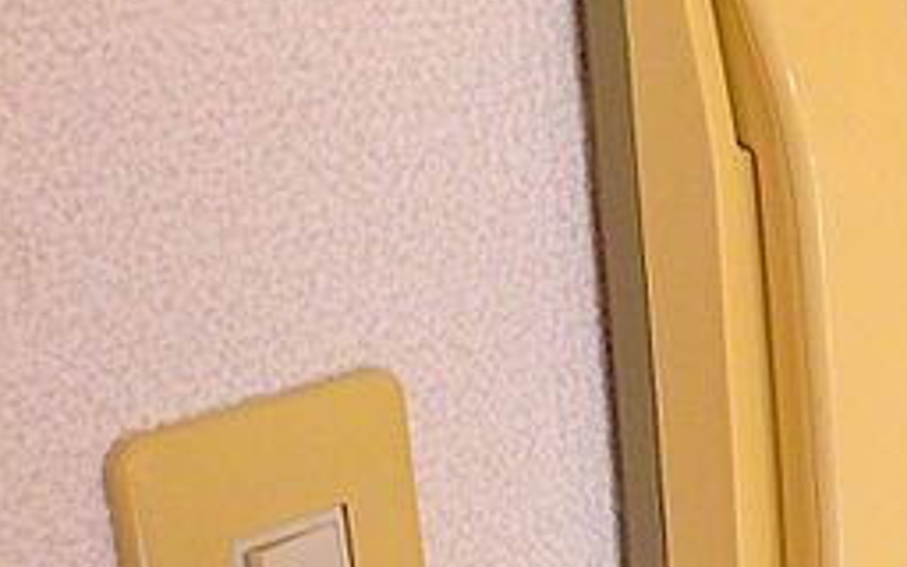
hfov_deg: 26.1
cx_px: 787
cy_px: 482
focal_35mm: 77
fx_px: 1903
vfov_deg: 16.8
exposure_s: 1/30
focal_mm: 5.2
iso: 500
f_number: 4.6
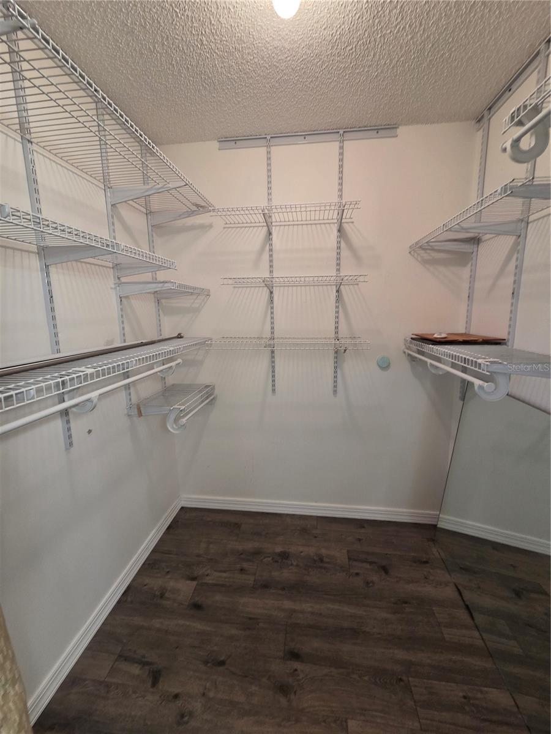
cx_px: 276
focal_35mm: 13
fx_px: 276
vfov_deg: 106.2
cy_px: 367
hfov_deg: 89.9
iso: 250
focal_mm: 2.2
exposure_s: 1/60
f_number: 2.2
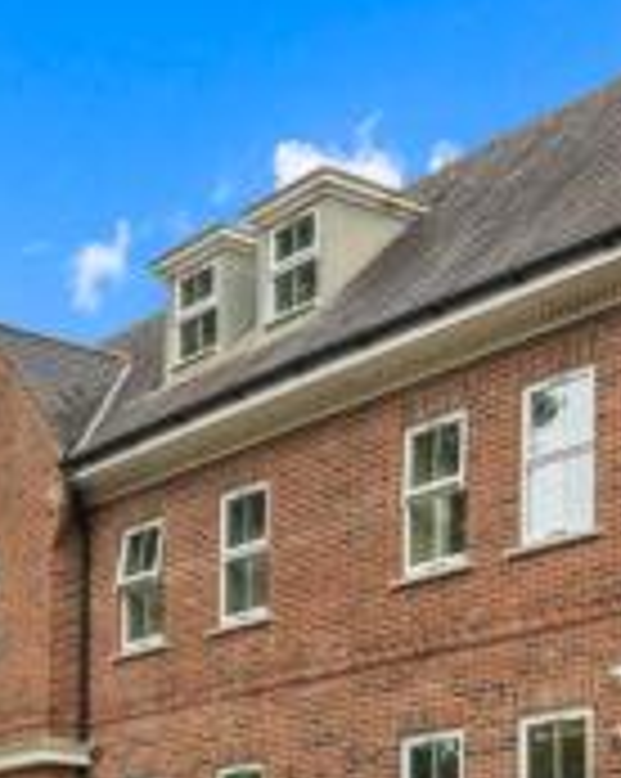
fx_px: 1841
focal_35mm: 80
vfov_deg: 23.4
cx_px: 410
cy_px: 672
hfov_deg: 19.1
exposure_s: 1/50
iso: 320
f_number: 7.1
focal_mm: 31
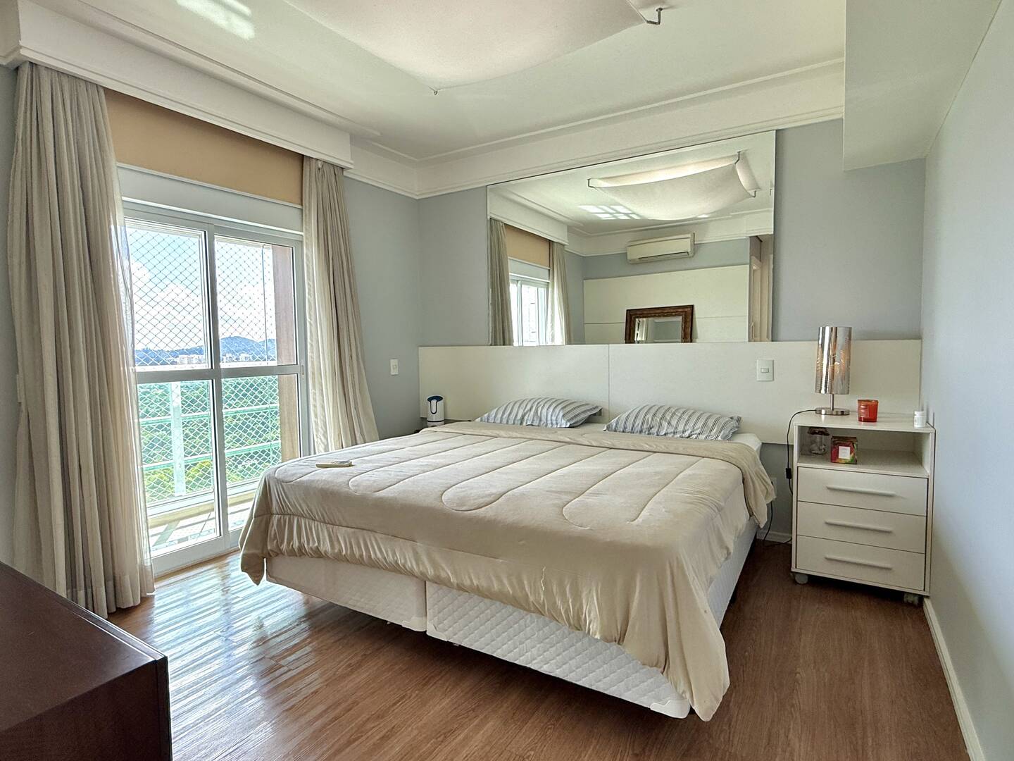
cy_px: 380
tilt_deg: -3.2
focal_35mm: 14
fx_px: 410
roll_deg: +0.1
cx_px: 507
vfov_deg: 85.7
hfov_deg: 102.1
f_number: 2.2
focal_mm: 2.22
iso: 64
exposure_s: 1/172
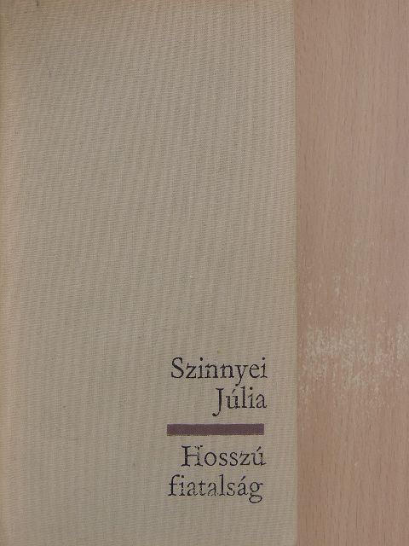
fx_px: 945
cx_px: 204
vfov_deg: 32.2
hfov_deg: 24.4
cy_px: 273
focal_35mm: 60
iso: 400
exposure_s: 1/30
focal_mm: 10.7
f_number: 3.7
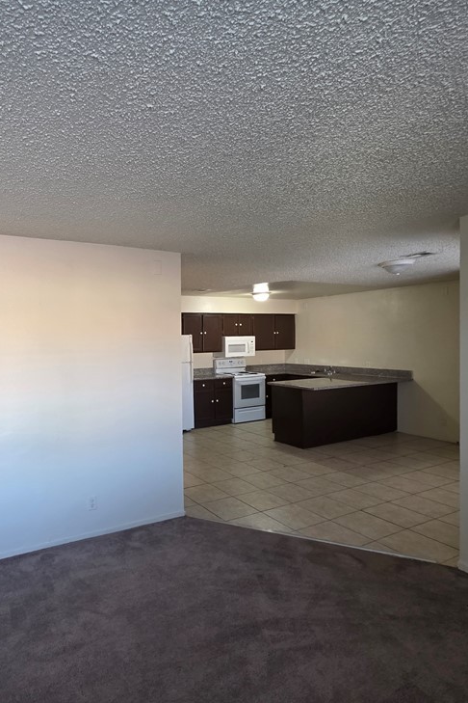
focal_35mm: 19
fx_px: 370
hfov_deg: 61.8
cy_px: 349
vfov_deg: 86.9
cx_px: 131
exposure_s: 1/60
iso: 200
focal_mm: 2.2
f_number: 1.9
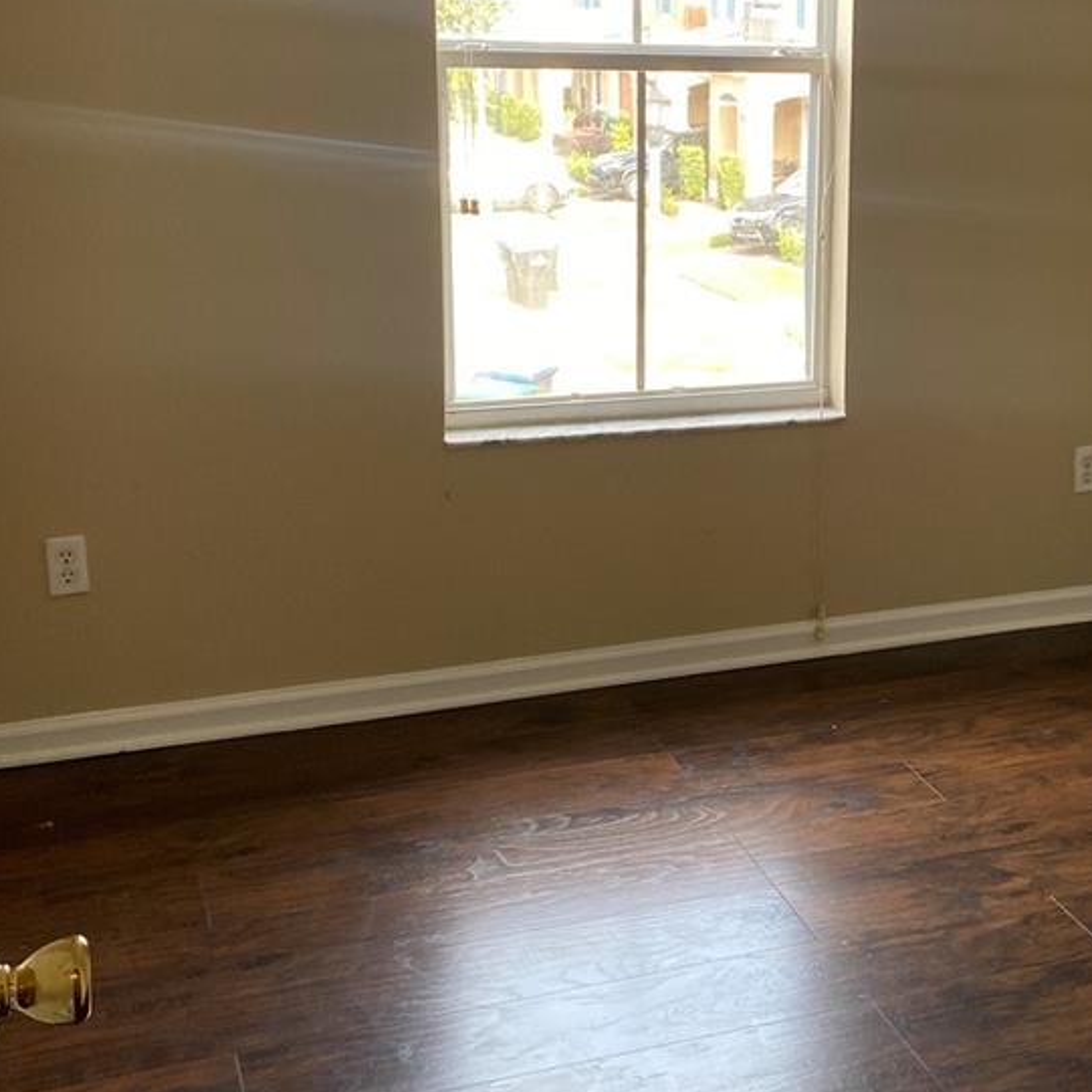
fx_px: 1820
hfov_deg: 32.7
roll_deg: -2.7
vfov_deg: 33.1
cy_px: 349
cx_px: 834
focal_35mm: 51
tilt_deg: -9.8
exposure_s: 1/121
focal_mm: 4.25
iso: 100
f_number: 1.8
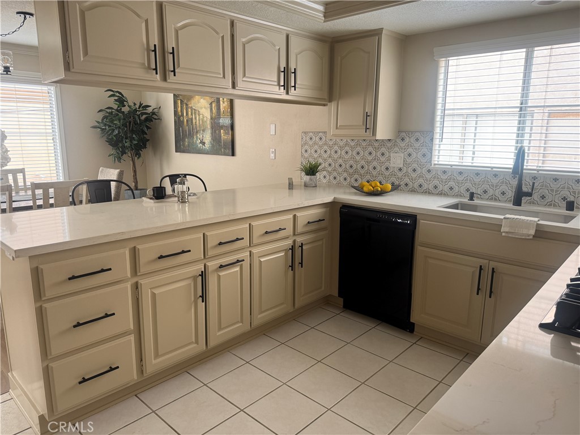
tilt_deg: -9.0
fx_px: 402
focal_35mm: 24
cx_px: 290
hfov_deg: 71.6
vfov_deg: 56.8
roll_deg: -1.3
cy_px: 218
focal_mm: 6.76
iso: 125
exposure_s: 1/121
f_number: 1.78
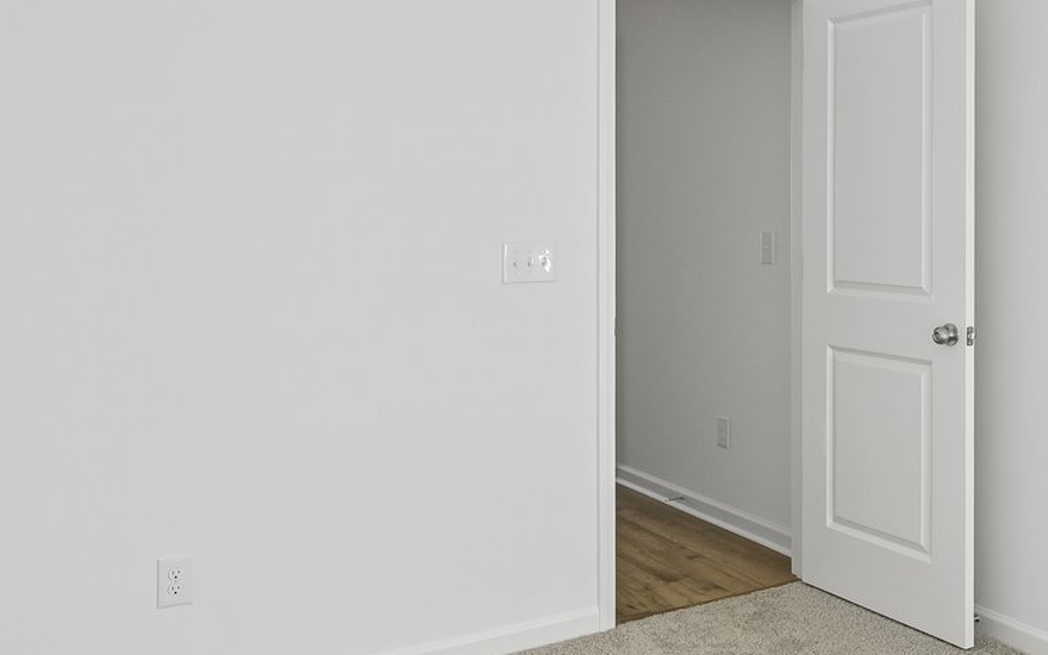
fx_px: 1114
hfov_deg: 48.7
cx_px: 771
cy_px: 208
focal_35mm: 39
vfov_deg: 32.4
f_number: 8
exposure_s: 1/15
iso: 180
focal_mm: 14
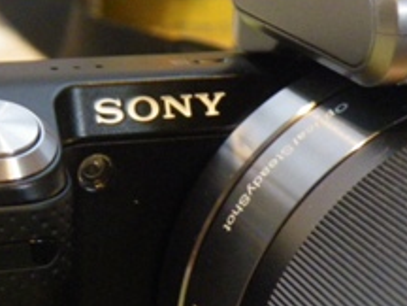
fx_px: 1246
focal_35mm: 106
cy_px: 176
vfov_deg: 14.0
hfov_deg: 18.5
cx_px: 156
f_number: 4.4
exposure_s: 1/10
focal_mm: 9.1
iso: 800
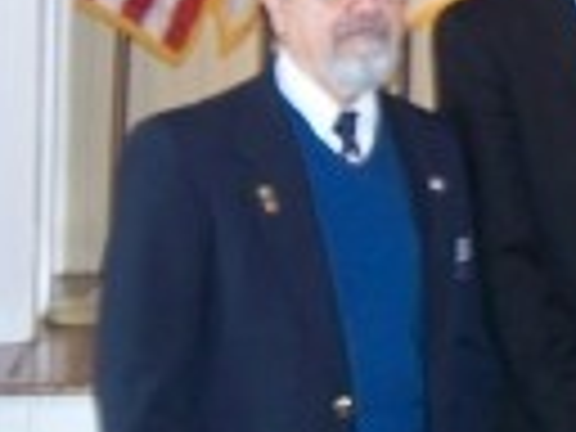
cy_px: -117
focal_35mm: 190
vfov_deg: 7.7
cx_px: 878
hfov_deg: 10.1
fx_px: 3162
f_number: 3.1
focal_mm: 12.89
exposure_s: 1/40
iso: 400
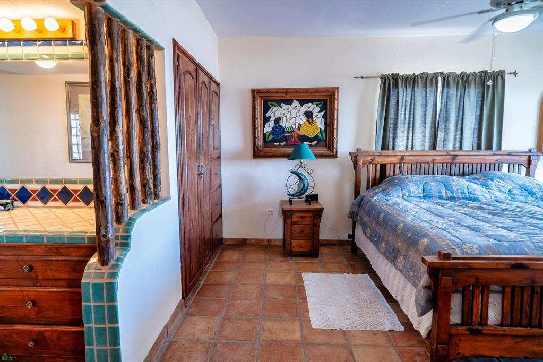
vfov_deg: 61.9
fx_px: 302
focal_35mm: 20
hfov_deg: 84.0
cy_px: 181
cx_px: 272
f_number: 4
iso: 250
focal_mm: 20
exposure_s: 1/60
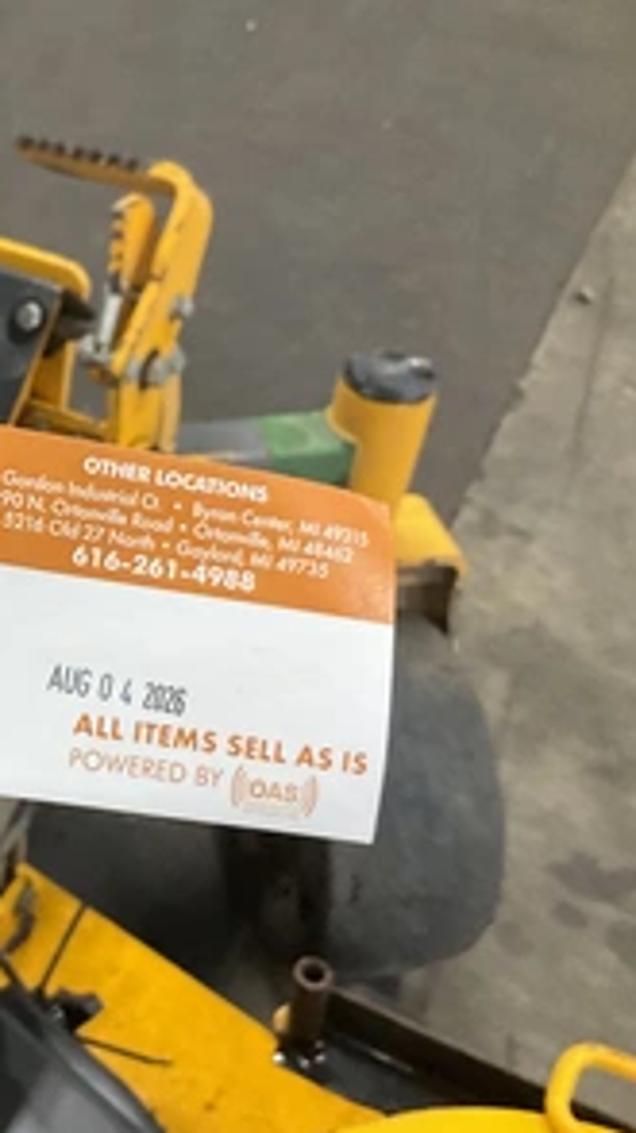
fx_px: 1291
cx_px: -66
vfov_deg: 47.4
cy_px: 563
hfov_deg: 25.6
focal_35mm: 43
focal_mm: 3
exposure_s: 1/60
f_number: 1.8
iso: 200
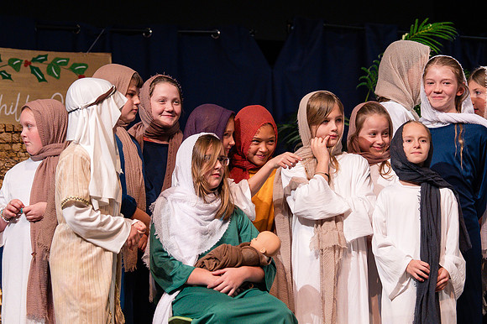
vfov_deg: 8.7
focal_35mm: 158
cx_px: 324
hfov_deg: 13.0
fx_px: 2134
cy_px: 111
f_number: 2.8
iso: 1000
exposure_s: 1/400
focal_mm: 70
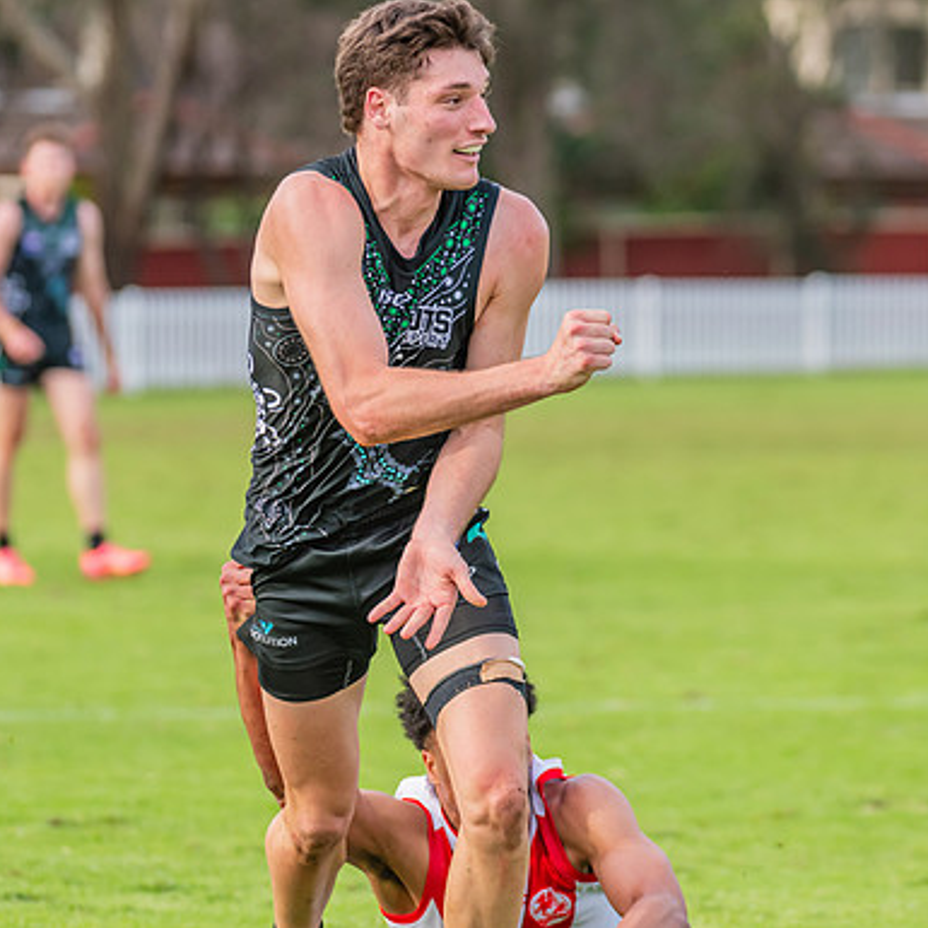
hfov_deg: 5.7
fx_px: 9402
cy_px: 464
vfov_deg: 5.7
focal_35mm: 310
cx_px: 475
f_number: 5
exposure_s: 1/1600
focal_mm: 220
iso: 800
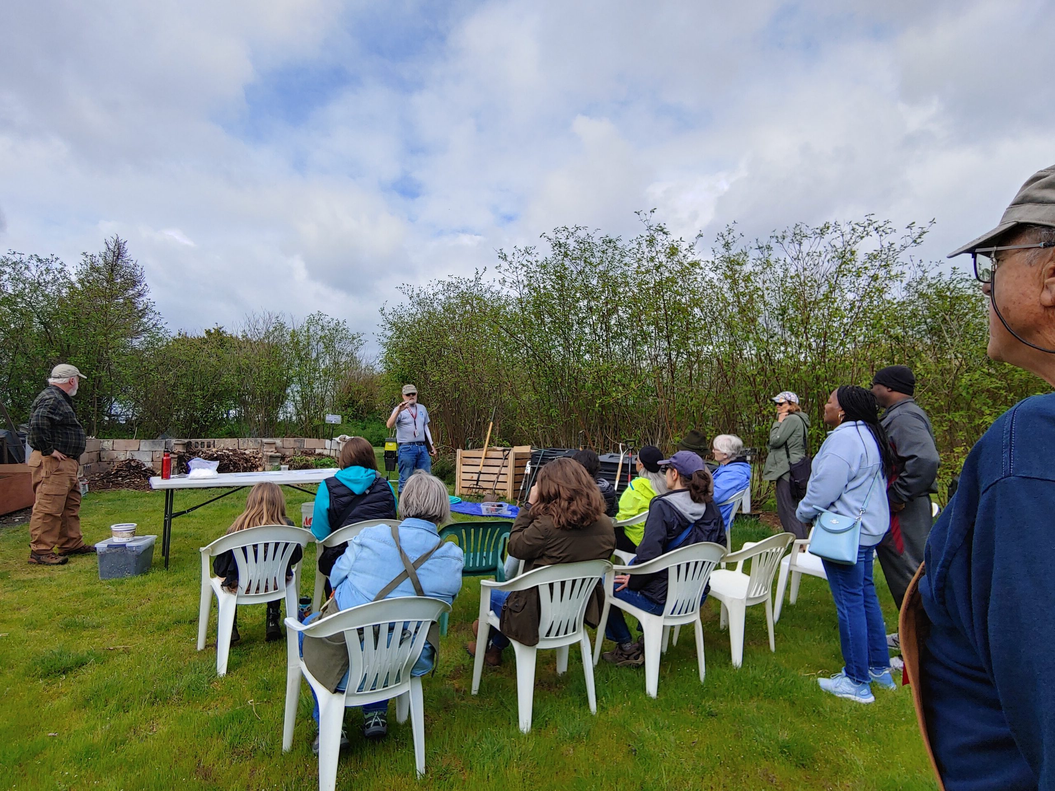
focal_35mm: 17
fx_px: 518
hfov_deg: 91.0
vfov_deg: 74.7
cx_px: 528
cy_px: 396
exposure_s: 1/1124
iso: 50
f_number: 1.9
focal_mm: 2.18
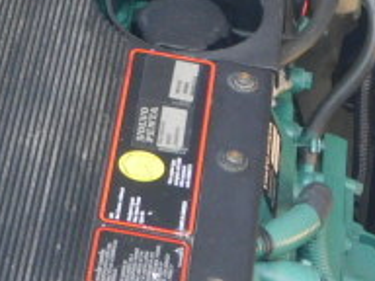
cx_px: -152
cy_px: -164
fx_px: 2307
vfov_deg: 6.9
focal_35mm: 213
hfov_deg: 9.1
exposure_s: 1/30
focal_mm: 9
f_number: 3.8
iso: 220
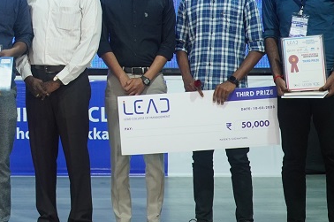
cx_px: -50
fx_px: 920
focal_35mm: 99
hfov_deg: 19.5
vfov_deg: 13.5
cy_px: -17
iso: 640
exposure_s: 1/100
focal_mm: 25
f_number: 4
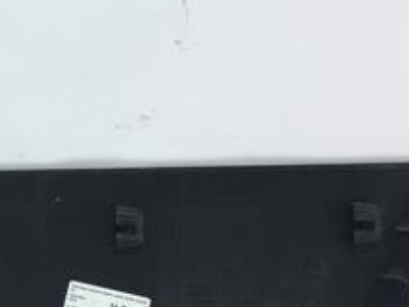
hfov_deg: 20.7
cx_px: -108
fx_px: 1029
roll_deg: +0.3
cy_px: 132
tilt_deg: -28.2
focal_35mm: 87
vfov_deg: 17.0
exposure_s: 1/144
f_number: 2.2
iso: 25
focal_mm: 4.15
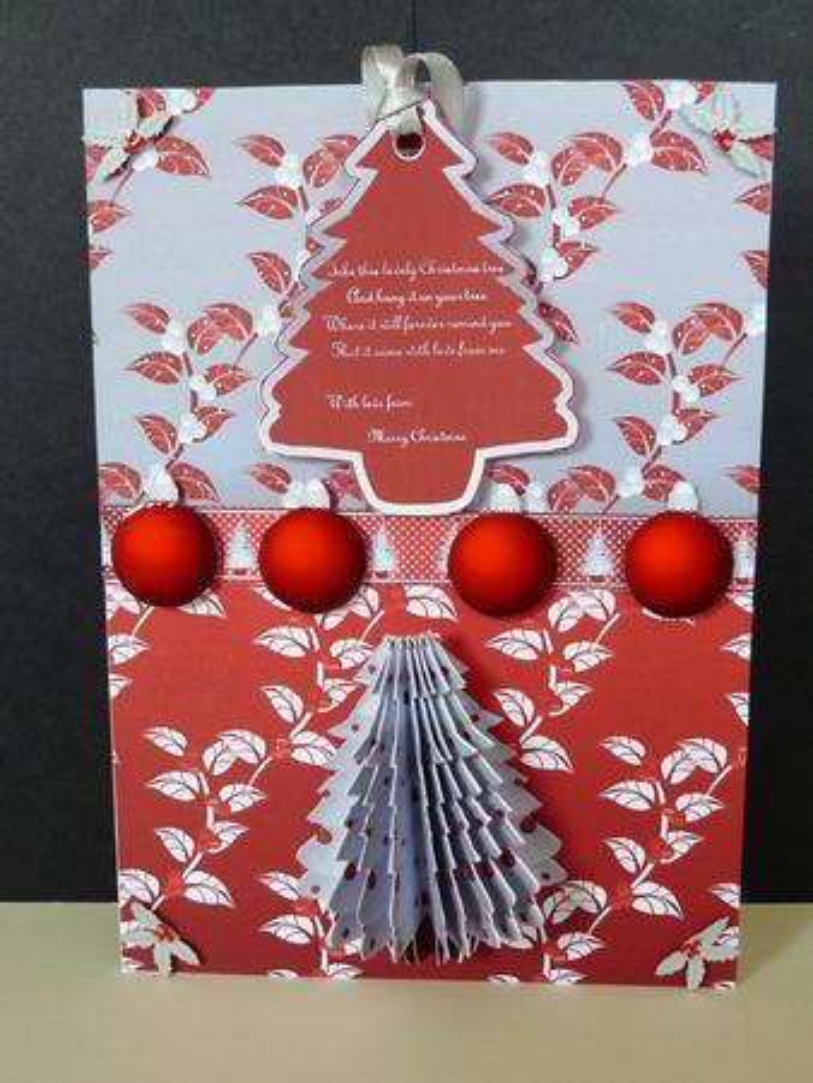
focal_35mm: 48
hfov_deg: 30.3
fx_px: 1502
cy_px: 542
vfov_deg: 39.6
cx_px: 406
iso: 320
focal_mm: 7.9
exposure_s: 1/30
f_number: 3.8
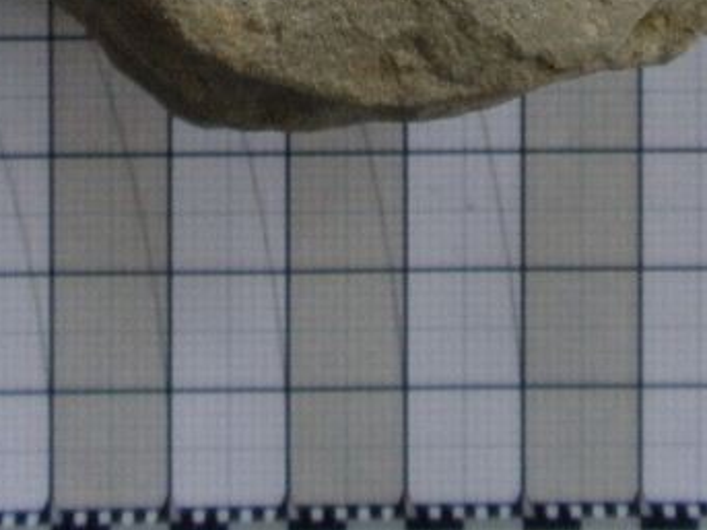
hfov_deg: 17.1
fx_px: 2348
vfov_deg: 12.2
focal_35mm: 115
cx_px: 393
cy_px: -278
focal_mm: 6.6
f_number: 3.5
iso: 125
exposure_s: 1/30
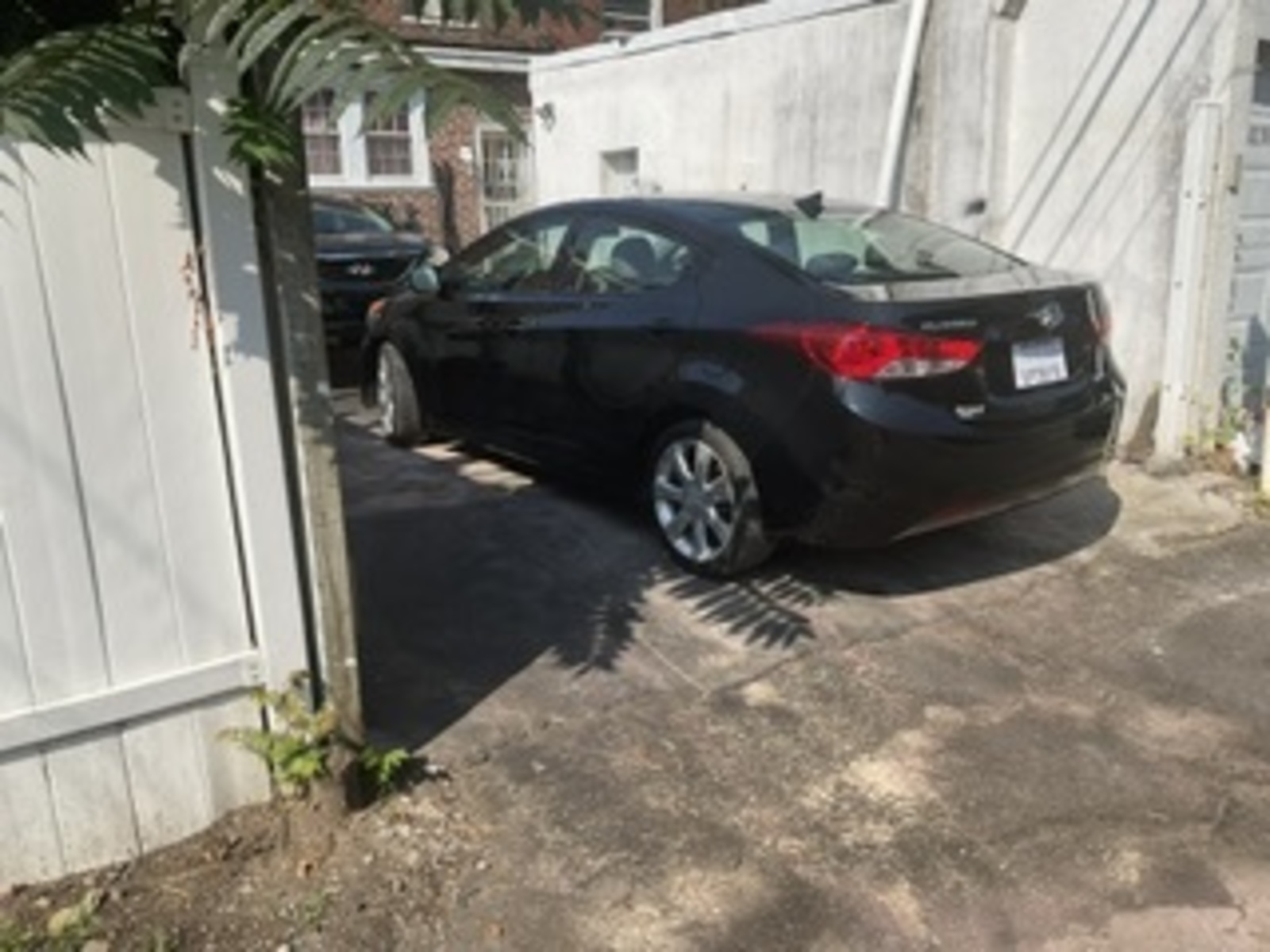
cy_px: 476
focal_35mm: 29
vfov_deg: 48.2
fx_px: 1064
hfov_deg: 61.7
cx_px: 635
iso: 16
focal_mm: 3
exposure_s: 1/2058
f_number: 1.8
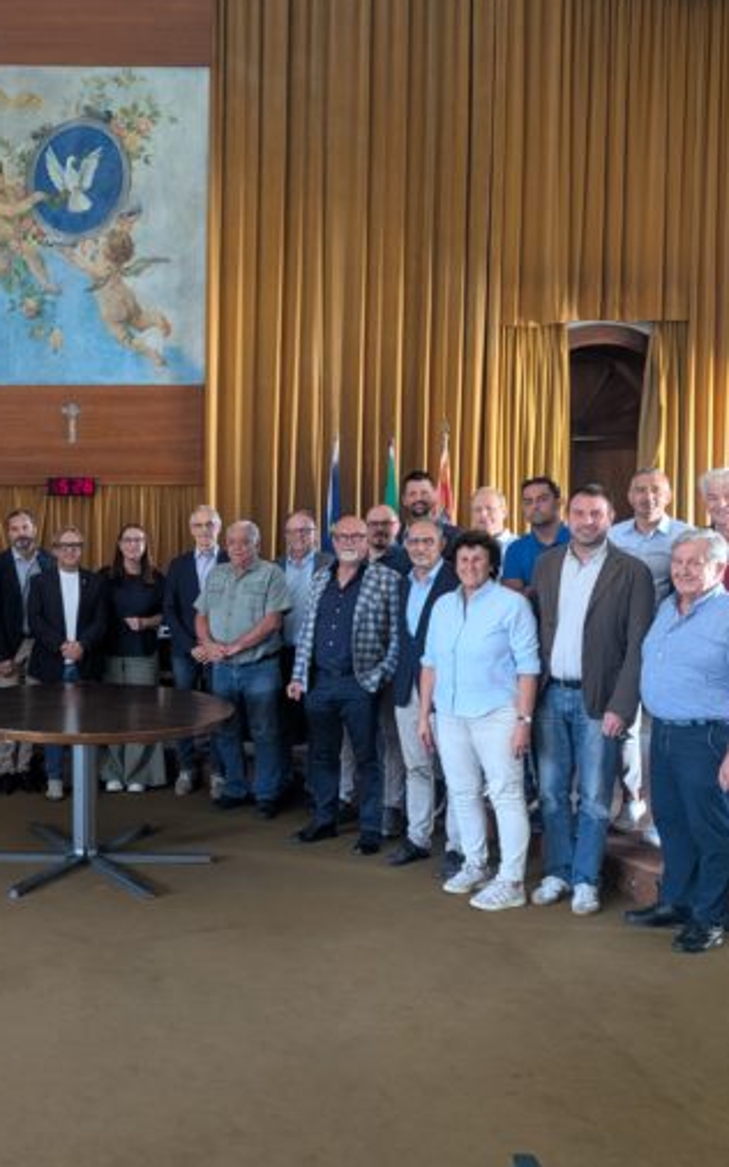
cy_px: 590
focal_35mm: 35
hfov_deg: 34.2
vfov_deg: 55.3
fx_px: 1113
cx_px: 72
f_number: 1.7
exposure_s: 1/25
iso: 100
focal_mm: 4.53
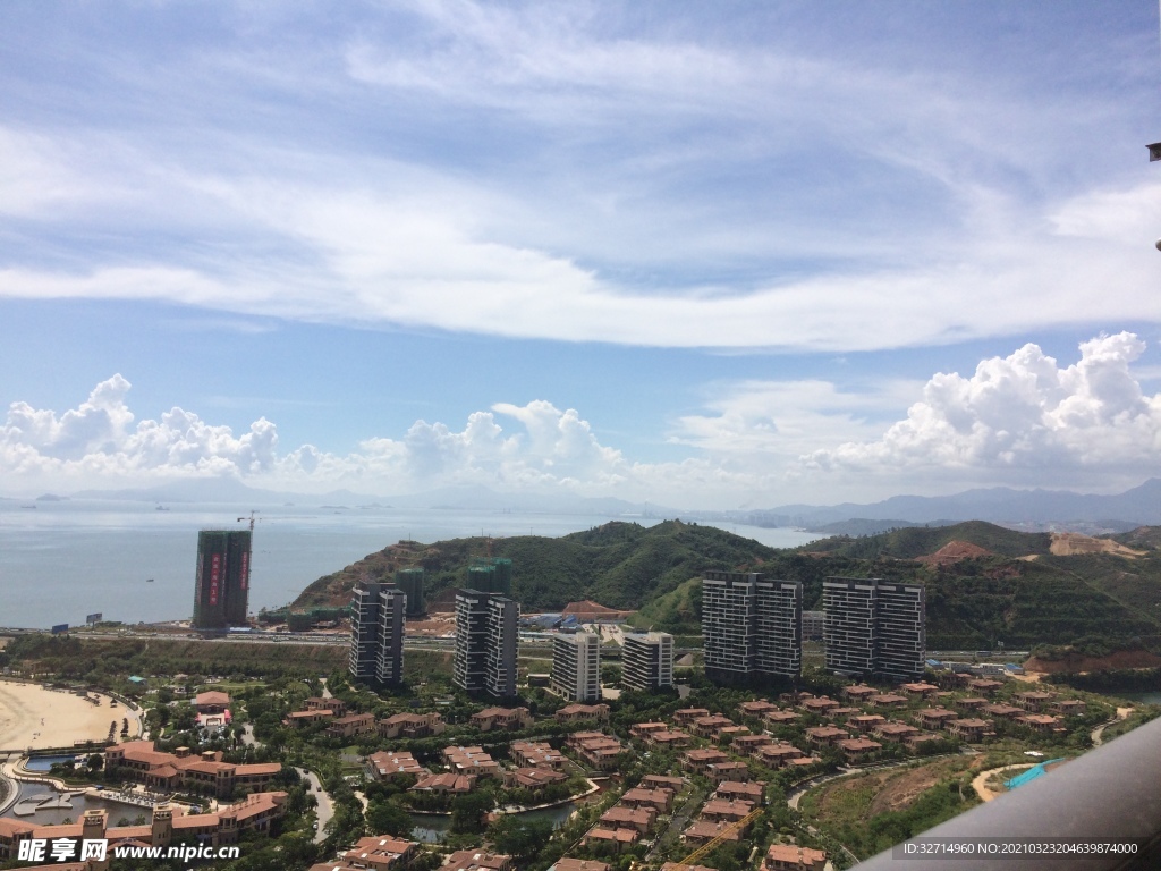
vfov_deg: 48.2
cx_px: 580
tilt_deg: +3.6
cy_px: 436
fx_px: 973
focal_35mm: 29
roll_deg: -1.6
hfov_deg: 61.7
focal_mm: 4.15
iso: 40
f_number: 2.2
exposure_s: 1/6849
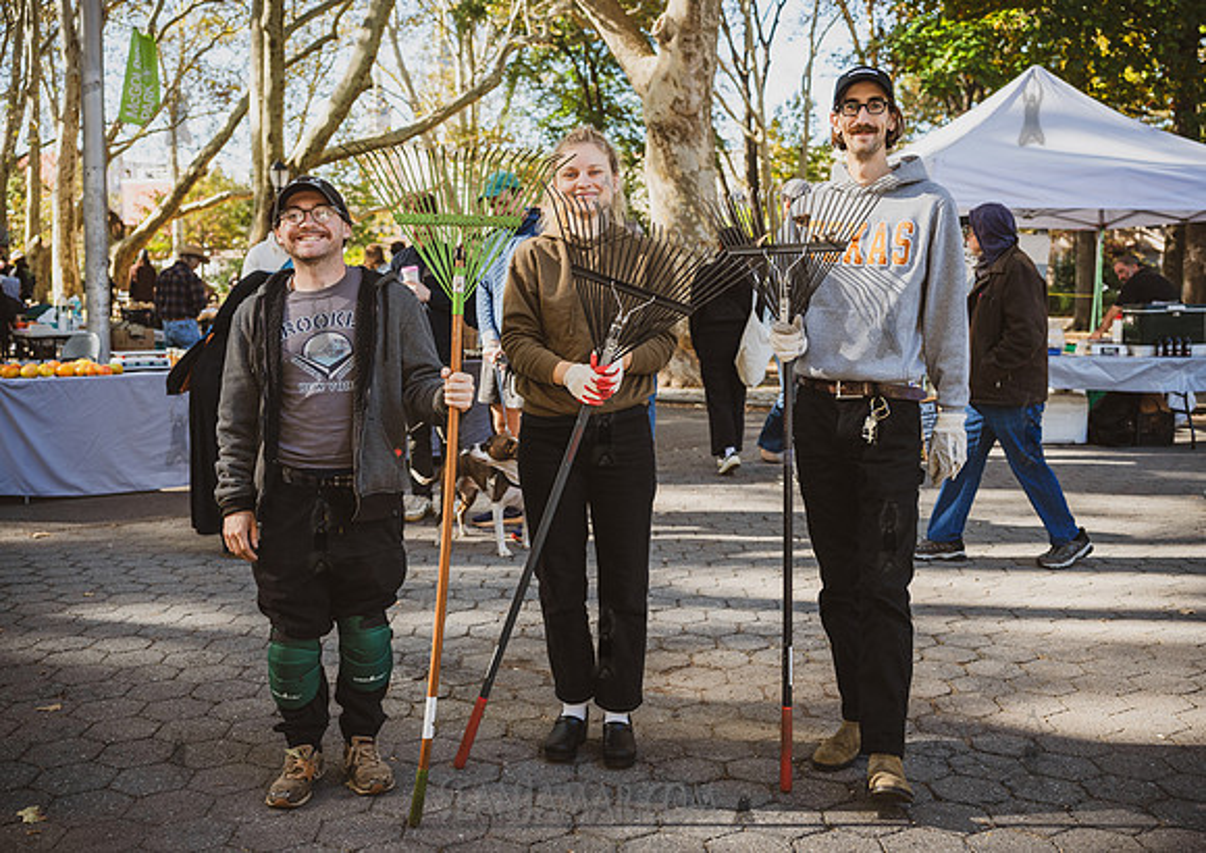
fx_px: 1256
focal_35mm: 37
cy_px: 422
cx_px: 638
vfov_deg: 37.5
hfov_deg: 51.3
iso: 500
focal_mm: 35
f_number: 4
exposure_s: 1/500
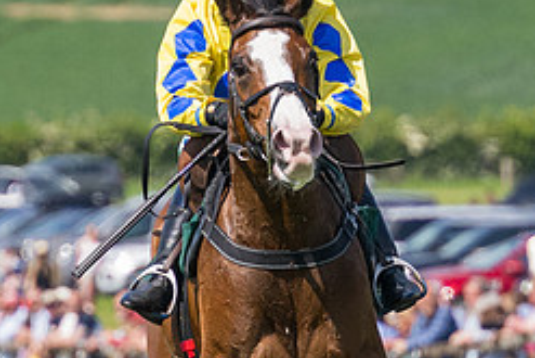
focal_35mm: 1006
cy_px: 149
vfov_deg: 1.4
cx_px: 480
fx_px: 14958
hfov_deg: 2.0
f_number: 4
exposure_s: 1/3200
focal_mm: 165
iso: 400
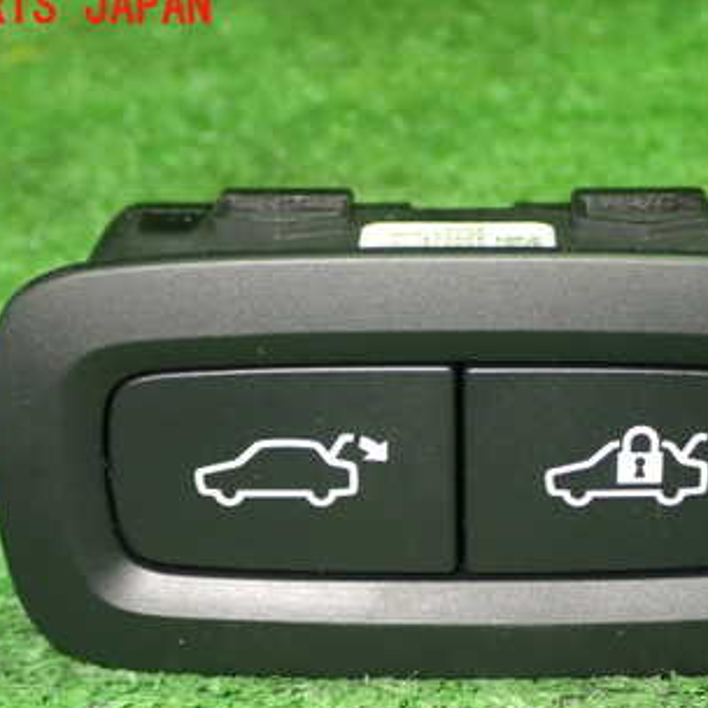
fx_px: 1897
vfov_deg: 21.0
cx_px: 487
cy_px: 503
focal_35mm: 82
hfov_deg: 21.0
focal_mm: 8.4
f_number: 3.1
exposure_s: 1/25
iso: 800
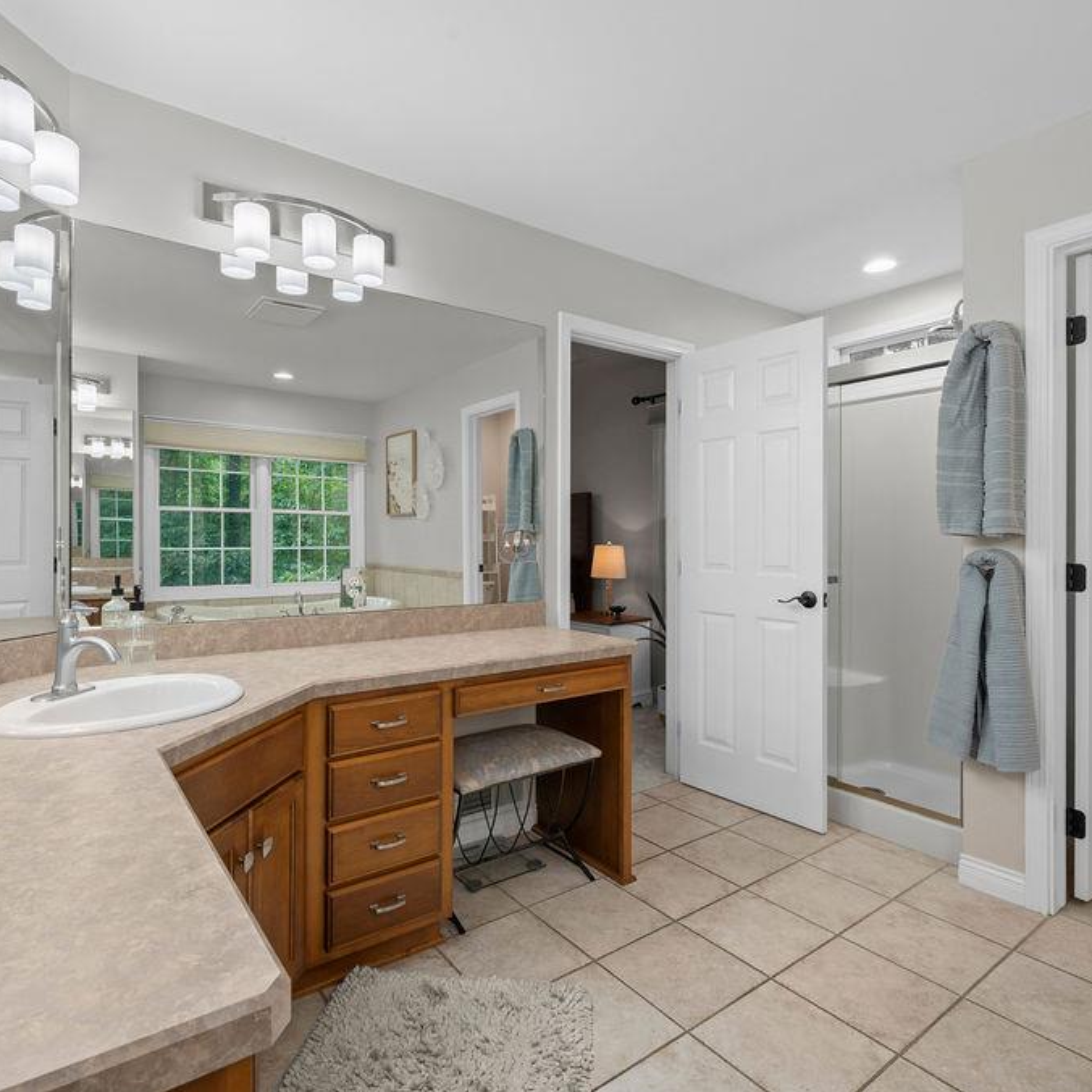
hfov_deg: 80.7
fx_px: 642
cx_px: 535
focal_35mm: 18
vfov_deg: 80.7
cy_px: 547
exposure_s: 1/2.5
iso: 250
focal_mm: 14
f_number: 10
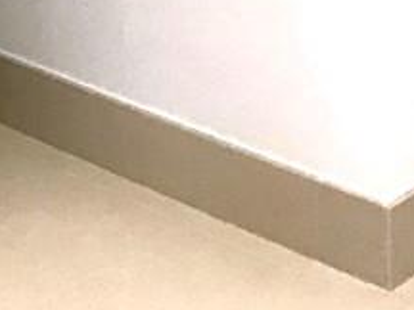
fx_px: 2476
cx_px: -4
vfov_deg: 6.6
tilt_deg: -1.1
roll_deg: +1.2
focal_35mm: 207
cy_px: -589
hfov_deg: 9.5
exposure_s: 1/15
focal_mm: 3.99
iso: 40
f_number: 1.8
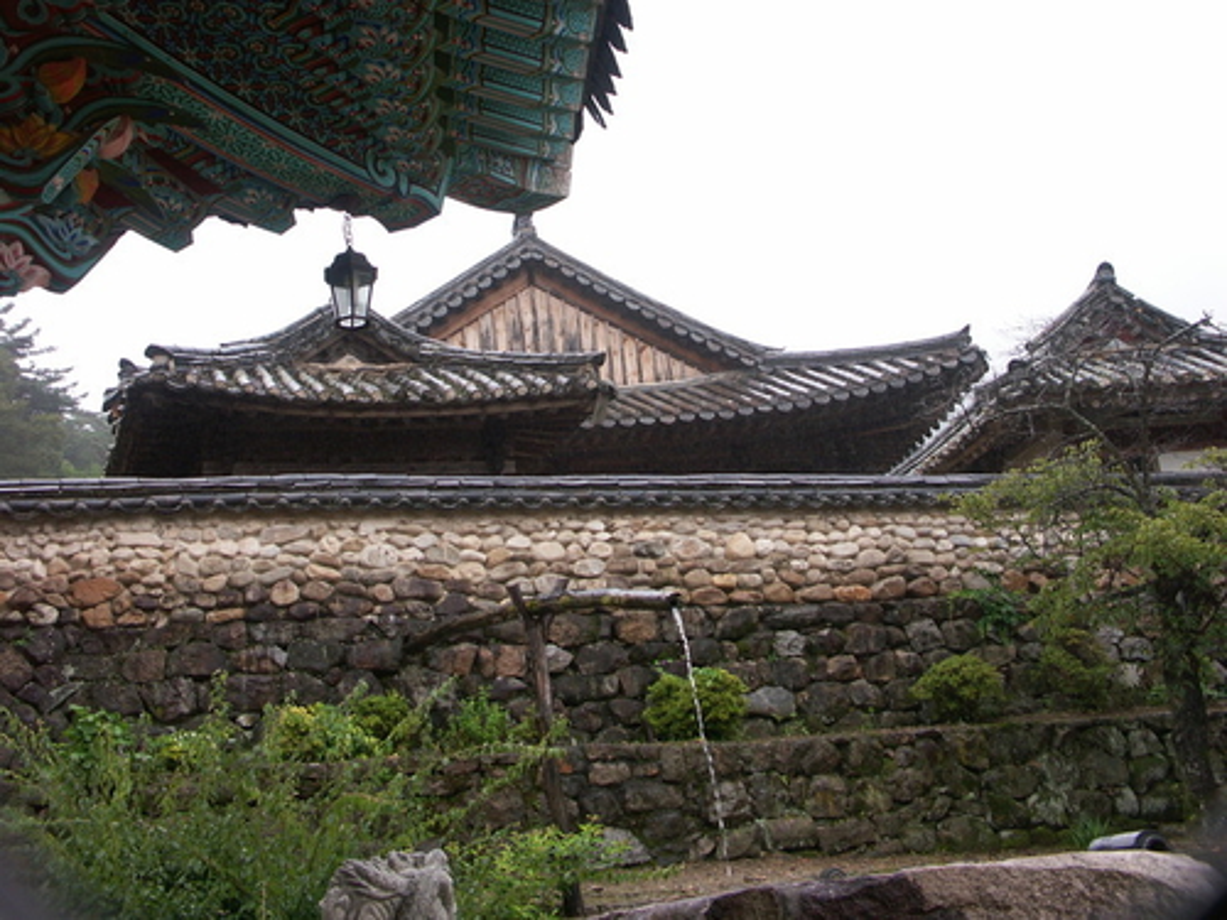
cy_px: 460
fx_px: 1489
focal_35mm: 42
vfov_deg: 34.3
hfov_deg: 44.8
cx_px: 614
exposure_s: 1/125
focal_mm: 10.92
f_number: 5
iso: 100
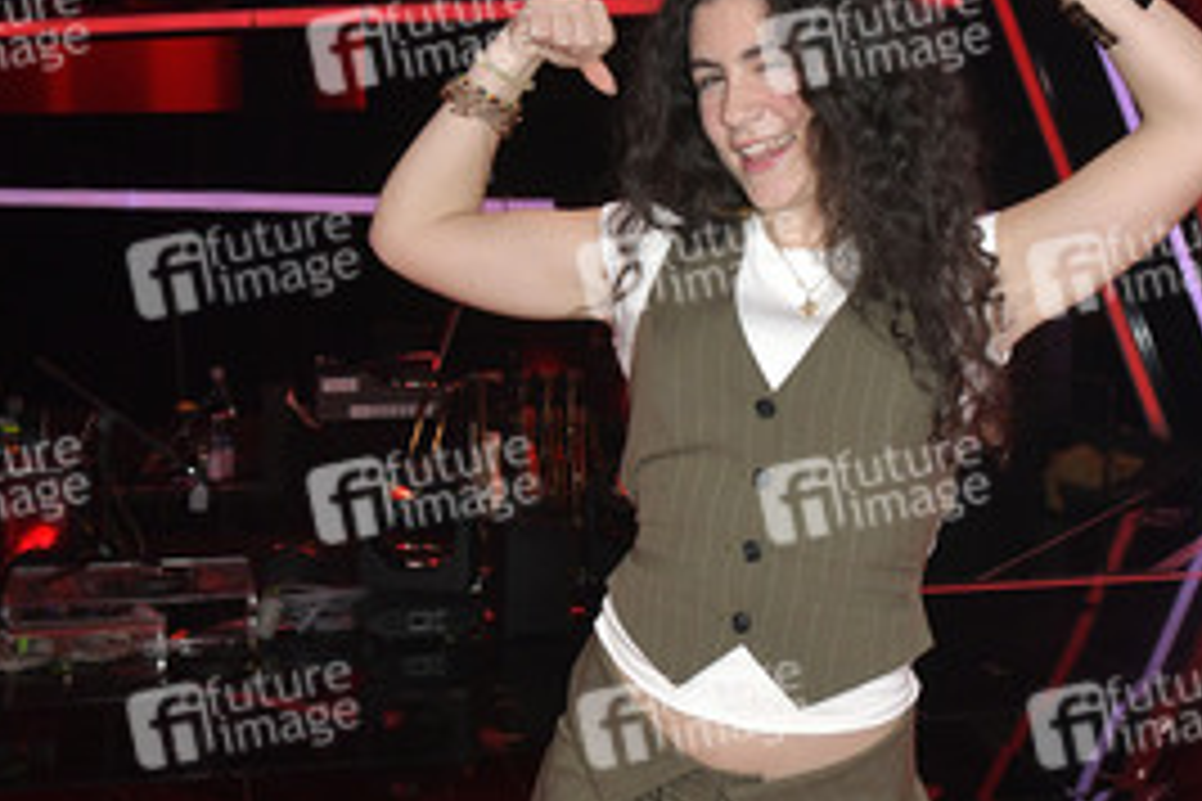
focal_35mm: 54
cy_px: 378
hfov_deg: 36.7
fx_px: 1803
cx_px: 754
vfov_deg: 25.1
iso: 2500
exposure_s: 1/200
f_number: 7.1
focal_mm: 32
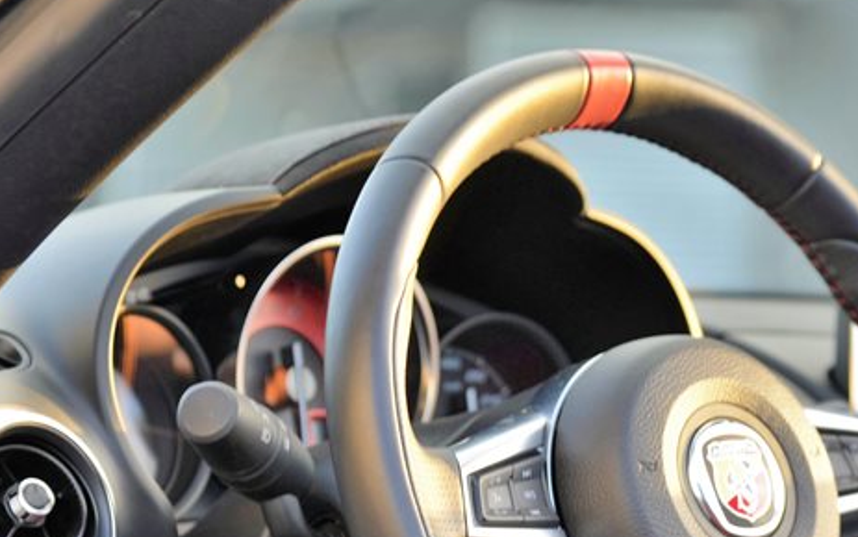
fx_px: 4539
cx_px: 695
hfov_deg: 10.8
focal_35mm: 194
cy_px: 476
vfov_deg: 6.8
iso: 400
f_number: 4.5
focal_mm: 92
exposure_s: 1/80
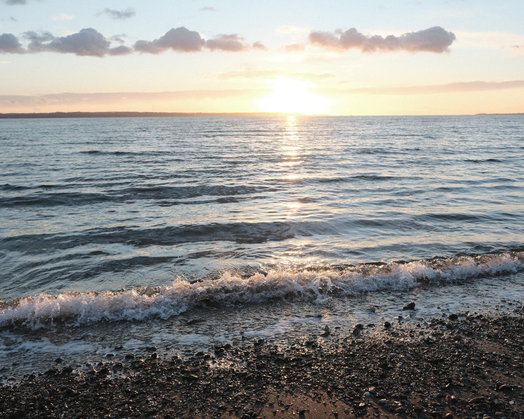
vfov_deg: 44.5
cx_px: 292
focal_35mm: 33
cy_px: 210
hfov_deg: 54.1
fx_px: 512
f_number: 7.1
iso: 640
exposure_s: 1/280
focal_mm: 19.2
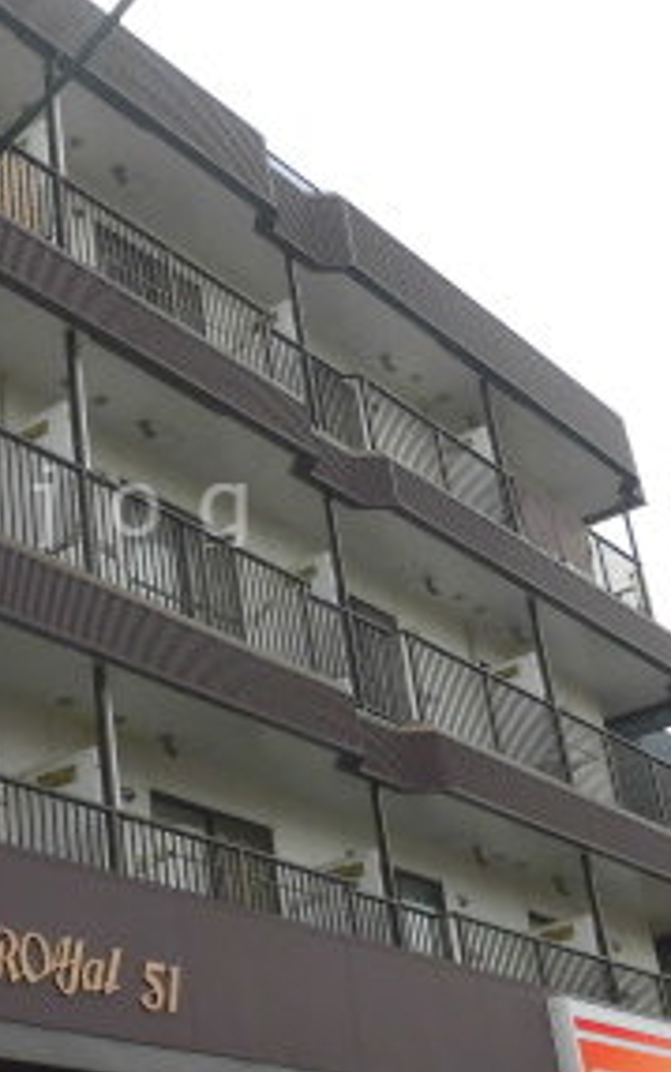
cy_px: 502
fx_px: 1666
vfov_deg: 35.7
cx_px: 11
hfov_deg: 22.0
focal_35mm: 57
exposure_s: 1/250
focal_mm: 4.3
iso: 100
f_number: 3.1
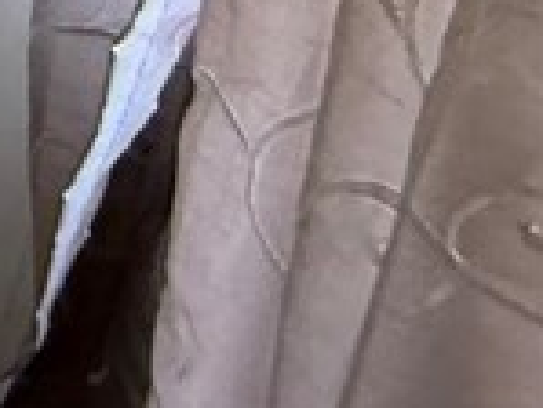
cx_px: -1319
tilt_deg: -11.3
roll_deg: +2.5
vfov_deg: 10.5
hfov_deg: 9.8
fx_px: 1507
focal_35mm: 96
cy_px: -838
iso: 320
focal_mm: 2.22
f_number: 2.2
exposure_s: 1/62
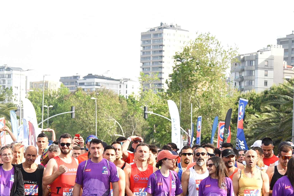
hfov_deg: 15.4
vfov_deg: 10.3
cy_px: 163
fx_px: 1086
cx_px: 109
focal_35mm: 133
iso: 500
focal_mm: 48
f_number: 4
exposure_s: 1/1250
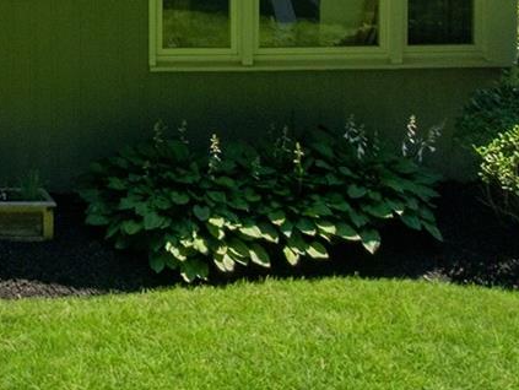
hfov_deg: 14.7
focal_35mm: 116
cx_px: -440
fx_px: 1741
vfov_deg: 11.1
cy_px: -492
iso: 100
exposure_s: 1/500
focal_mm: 12.29
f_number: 5.6
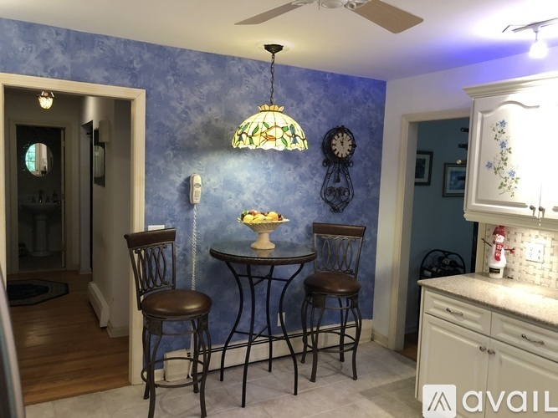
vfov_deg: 49.7
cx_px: 279
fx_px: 451
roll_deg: -1.3
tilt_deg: -6.7
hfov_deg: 63.5
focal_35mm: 28
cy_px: 209
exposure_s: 1/15
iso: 80
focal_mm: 3.99
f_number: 1.8
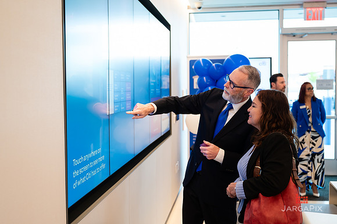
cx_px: 160
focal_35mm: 43
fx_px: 402
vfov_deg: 31.2
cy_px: 106
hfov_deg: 45.5
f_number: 3.2
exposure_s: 1/250
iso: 1000
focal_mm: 40
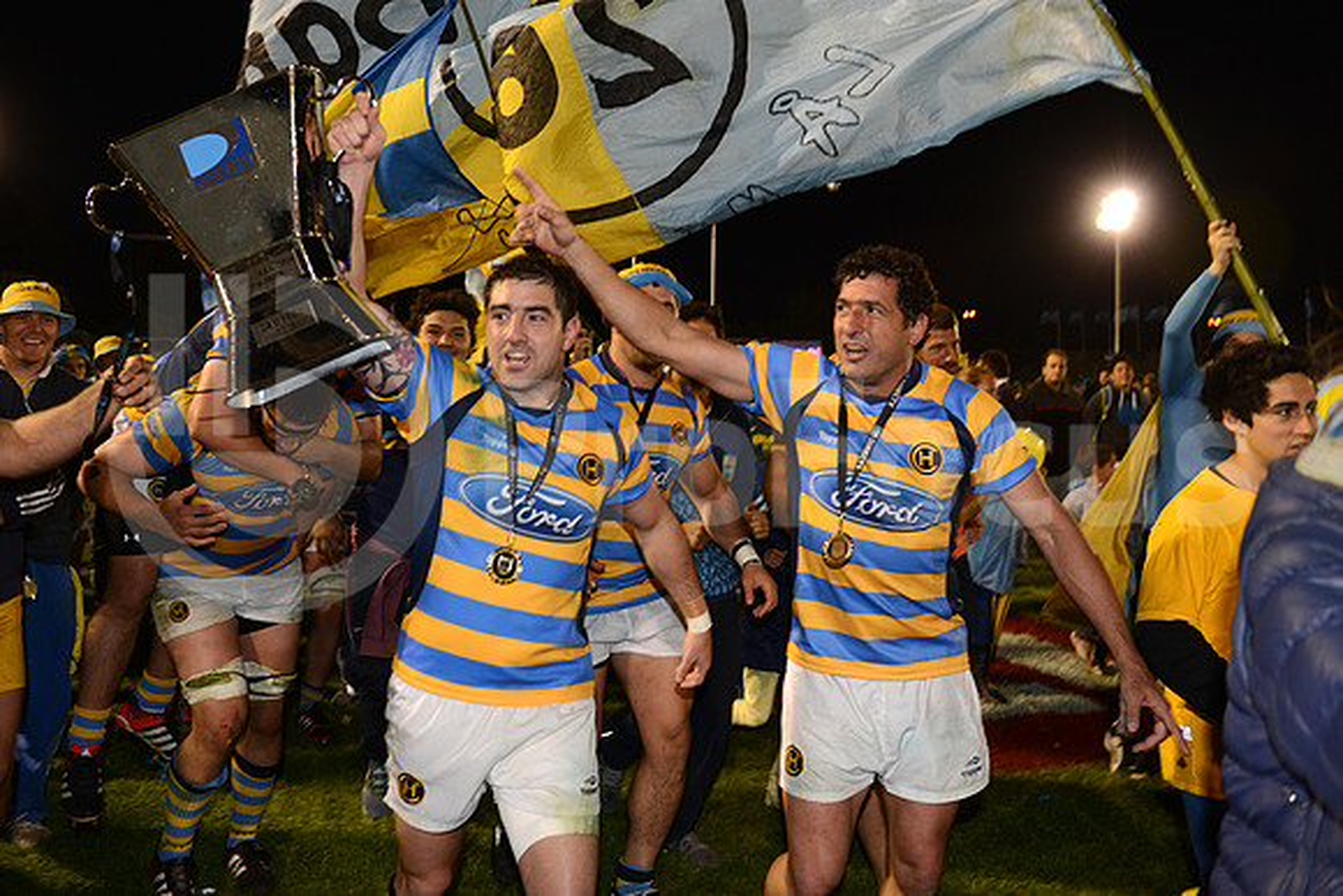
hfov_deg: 63.6
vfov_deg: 45.0
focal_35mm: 29
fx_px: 1082
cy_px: 448
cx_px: 672
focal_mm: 29
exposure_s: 1/160
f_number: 3.5
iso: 800
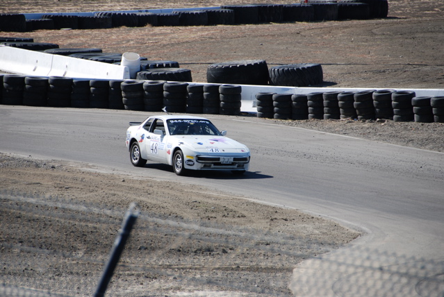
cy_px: 148
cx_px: 222
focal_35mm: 300
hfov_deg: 6.9
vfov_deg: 4.6
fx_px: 3705
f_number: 5.6
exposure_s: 1/800
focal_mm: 200
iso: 200
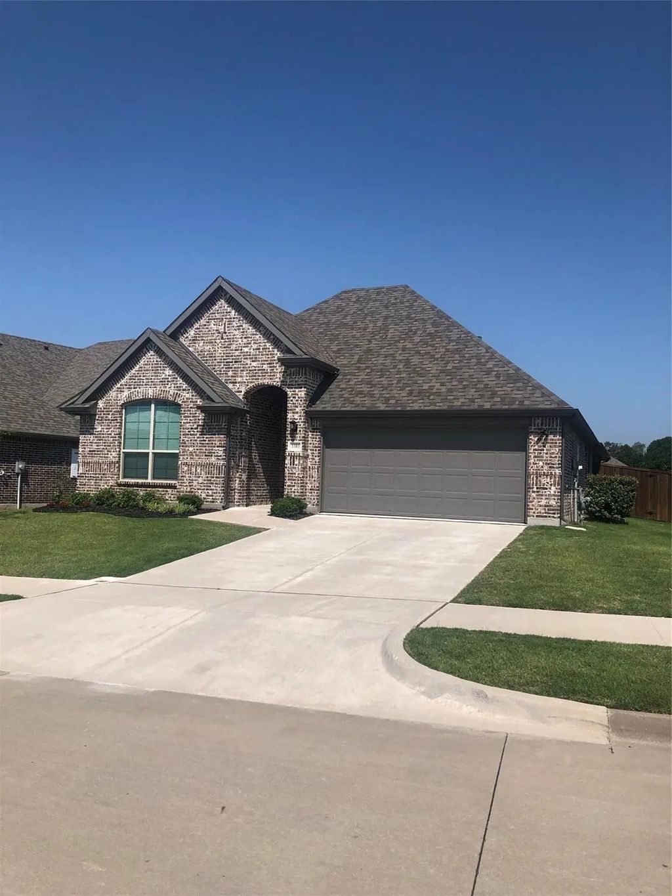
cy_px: 448
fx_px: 725
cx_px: 336
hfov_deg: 49.8
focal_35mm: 28
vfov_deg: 63.4
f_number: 1.8
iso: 20
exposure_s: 1/3247
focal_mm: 3.99
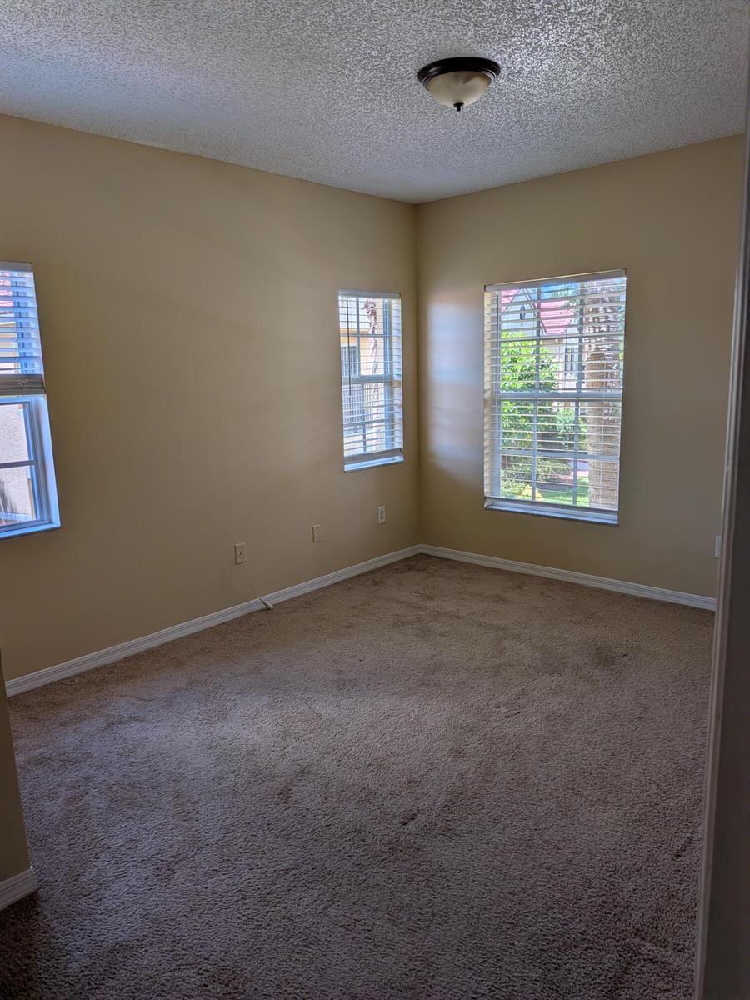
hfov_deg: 56.8
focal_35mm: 24
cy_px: 500
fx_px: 693
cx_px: 375
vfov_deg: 71.6
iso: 29
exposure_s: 1/1098
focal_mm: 4.53
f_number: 1.7
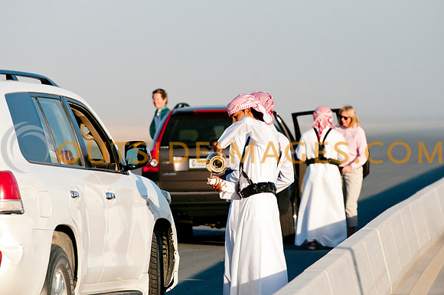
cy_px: 148
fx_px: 3695
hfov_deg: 6.9
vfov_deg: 4.6
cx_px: 222
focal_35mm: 300
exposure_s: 1/5000
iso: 320
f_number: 4
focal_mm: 200
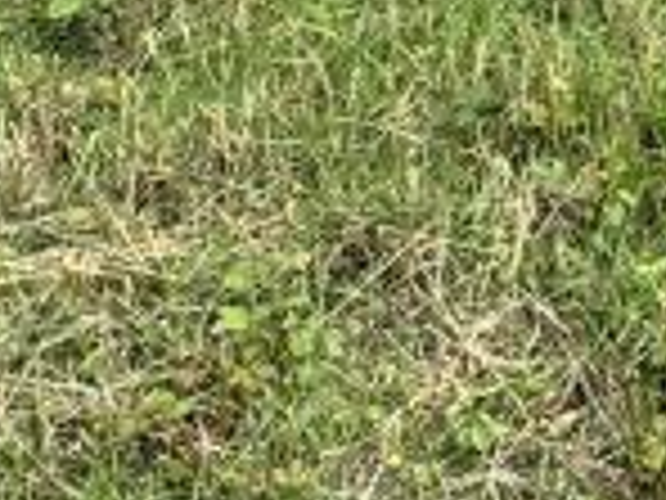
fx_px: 1866
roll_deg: +1.6
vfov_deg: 12.3
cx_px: 801
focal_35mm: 97
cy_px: -685
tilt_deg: -3.4
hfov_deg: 19.1
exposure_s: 1/727
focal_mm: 2.22
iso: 40
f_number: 2.2
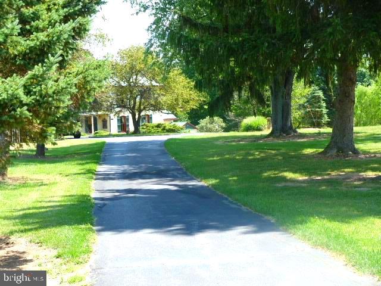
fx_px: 803
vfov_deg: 20.2
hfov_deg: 26.7
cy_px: 143
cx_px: 190
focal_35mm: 73
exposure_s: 1/125
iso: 80
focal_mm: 13.2
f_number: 4
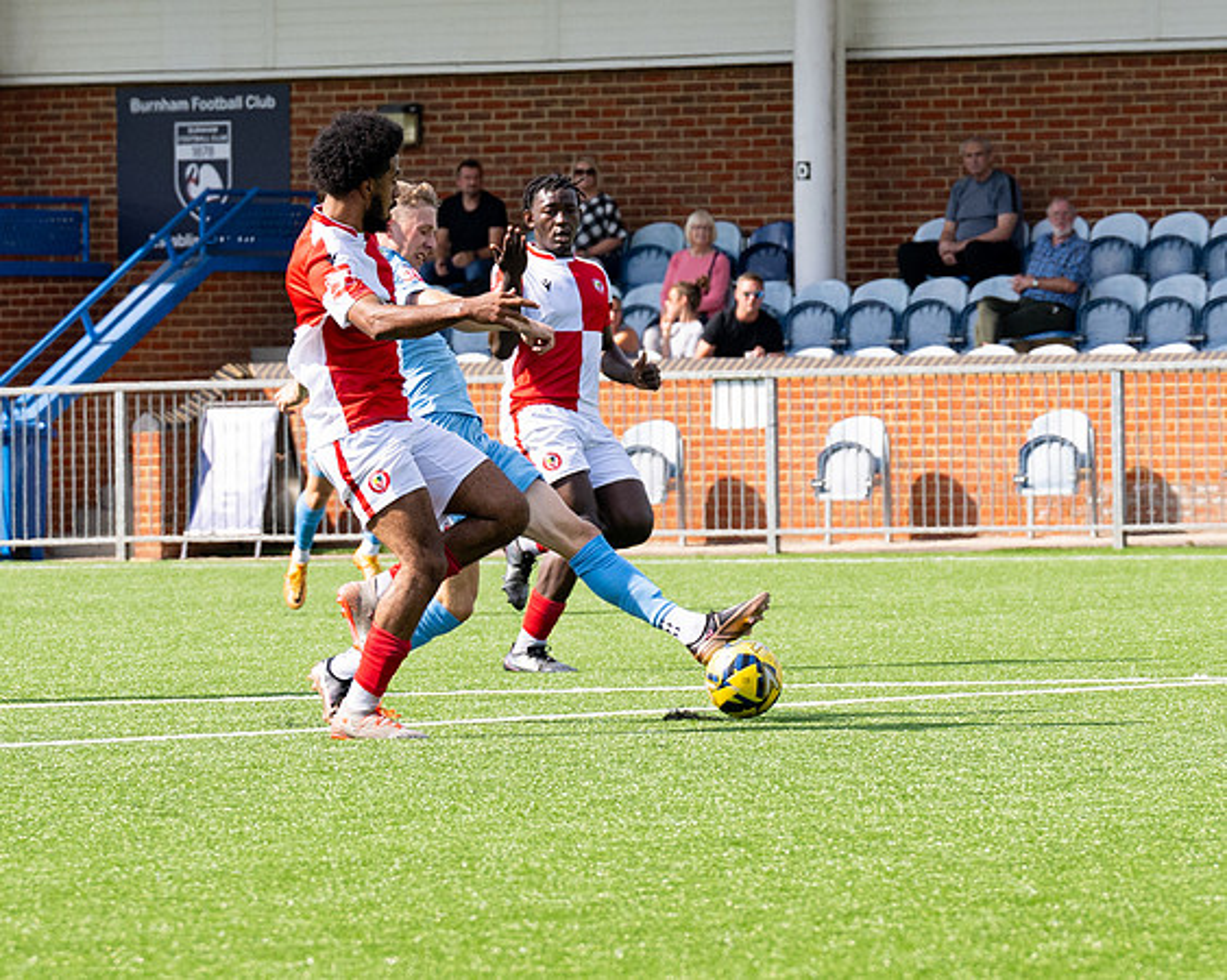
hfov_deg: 6.1
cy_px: 603
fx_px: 11480
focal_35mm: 316
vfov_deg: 4.9
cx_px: 138
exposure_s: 1/2000
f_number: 4
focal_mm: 94
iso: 200
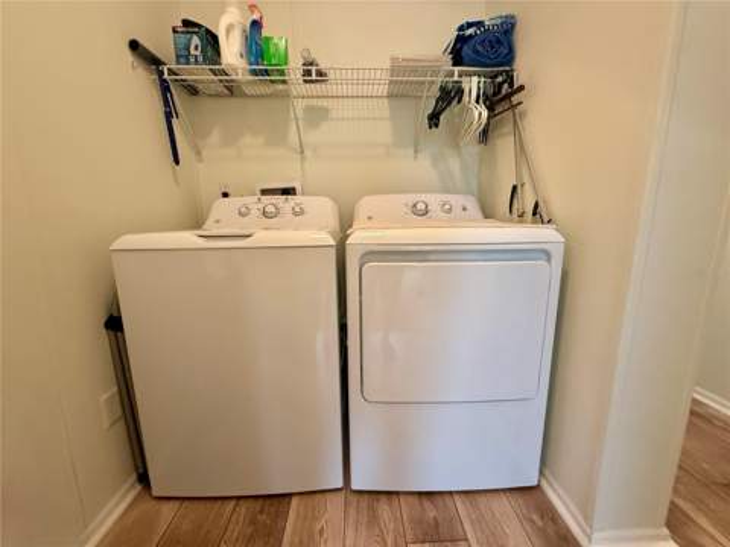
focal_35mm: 14
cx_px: 365
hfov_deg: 102.1
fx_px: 295
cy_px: 274
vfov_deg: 85.7
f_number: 2.2
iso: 320
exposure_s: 1/60
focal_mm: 2.22
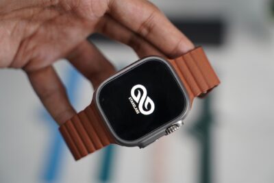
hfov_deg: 31.4
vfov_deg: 21.3
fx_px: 487
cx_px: 137
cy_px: 92
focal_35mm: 64
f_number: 3.5
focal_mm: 64
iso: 1250
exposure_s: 1/125
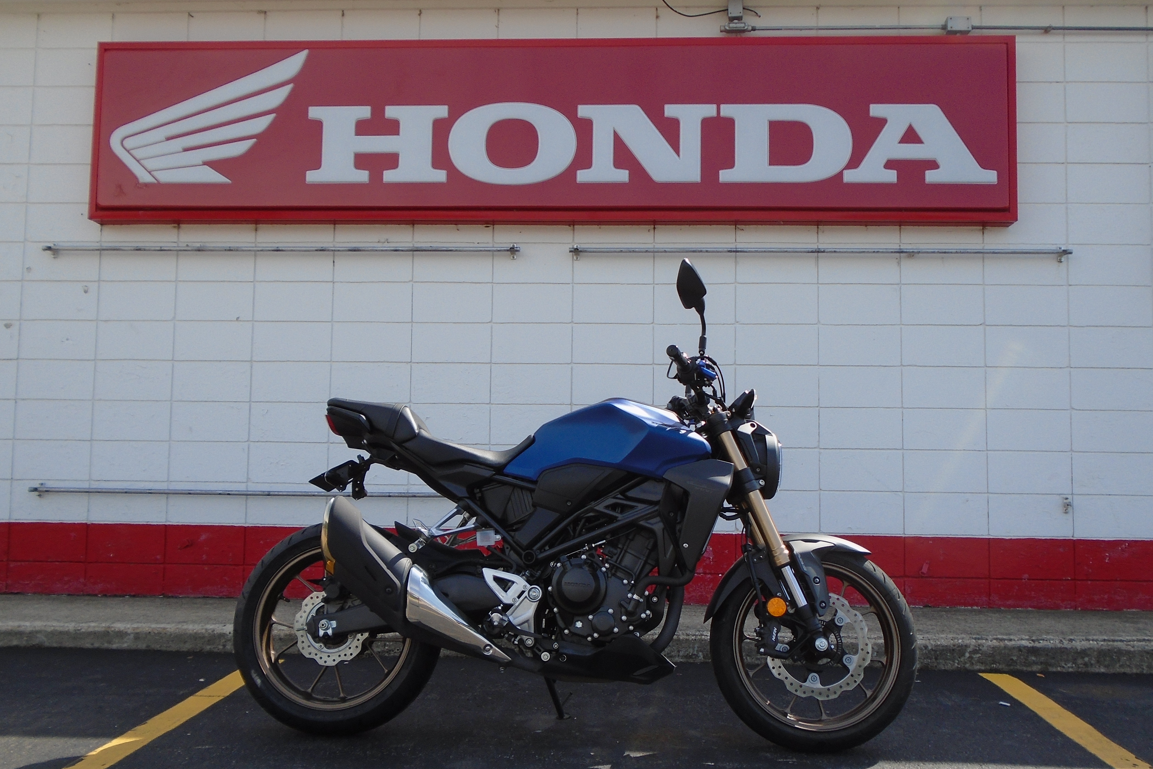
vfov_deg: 40.0
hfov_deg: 57.2
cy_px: 409
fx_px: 1057
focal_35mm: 33
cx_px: 579
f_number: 3.5
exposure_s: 1/640
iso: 100
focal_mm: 5.5
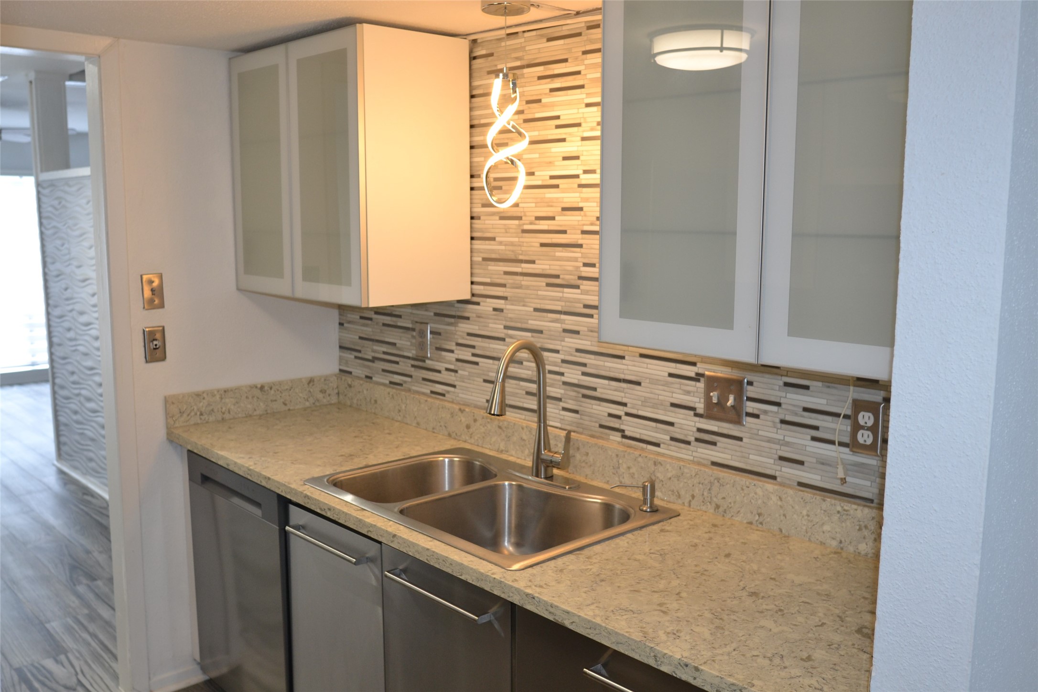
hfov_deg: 61.9
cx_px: 519
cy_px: 346
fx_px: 865
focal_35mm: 30
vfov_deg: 43.6
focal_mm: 20
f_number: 4
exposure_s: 1/60
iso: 400
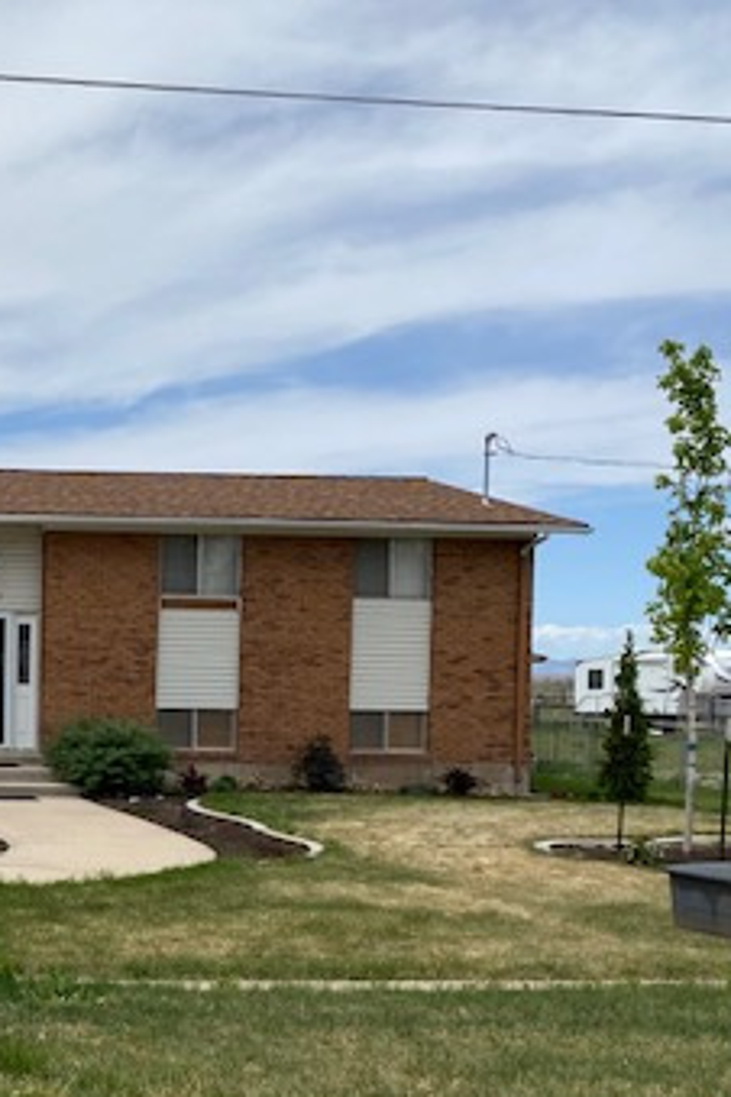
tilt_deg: +0.1
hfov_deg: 23.8
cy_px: 725
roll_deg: -0.2
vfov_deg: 38.5
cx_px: -175
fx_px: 1553
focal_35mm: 51
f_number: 1.8
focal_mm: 4.25
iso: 32
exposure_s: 1/5236
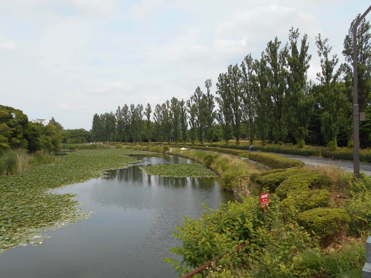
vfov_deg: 46.8
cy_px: 139
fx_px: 322
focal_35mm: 30
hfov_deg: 60.0
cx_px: 186
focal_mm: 5.1
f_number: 3.4
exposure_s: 1/800
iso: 80
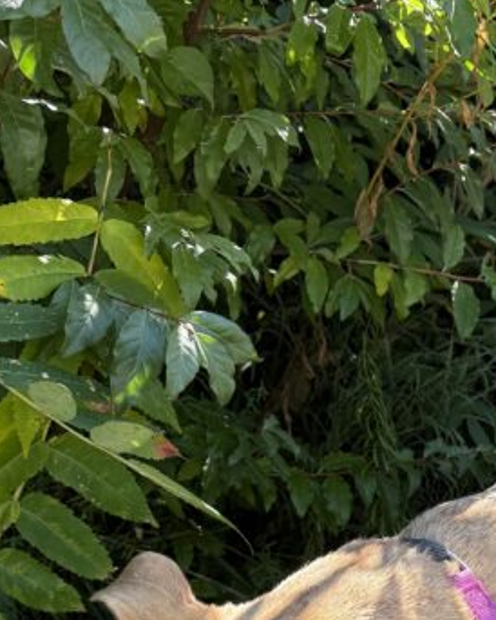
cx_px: 628
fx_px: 1286
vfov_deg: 25.7
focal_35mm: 70
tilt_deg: -13.8
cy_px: 631
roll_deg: -3.2
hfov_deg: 20.2
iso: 100
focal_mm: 6.76
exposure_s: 1/379
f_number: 1.78
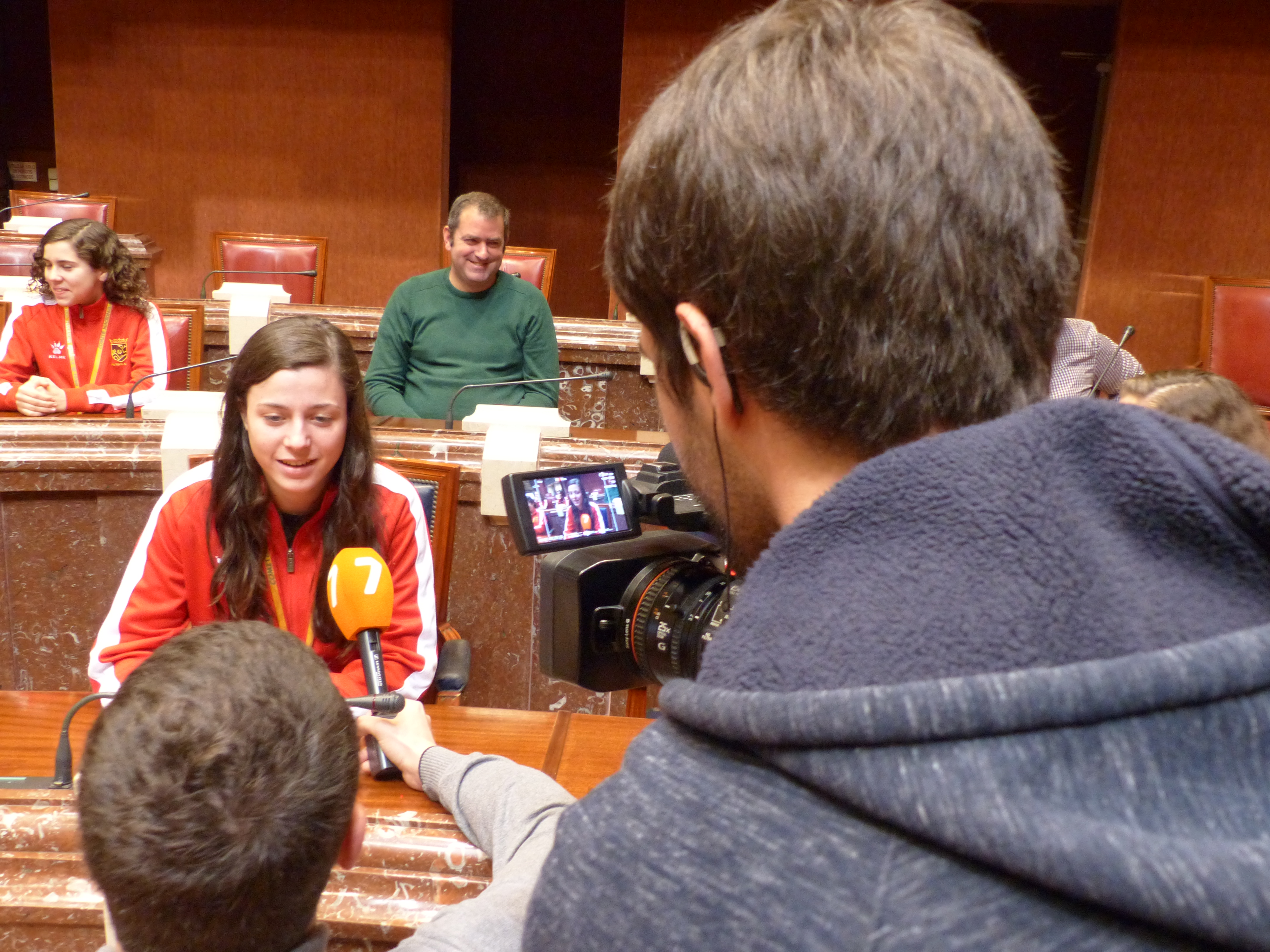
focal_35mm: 28
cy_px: 476
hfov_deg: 63.4
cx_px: 635
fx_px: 1027
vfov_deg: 49.7
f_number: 2.8
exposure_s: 1/15
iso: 500
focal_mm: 5.1
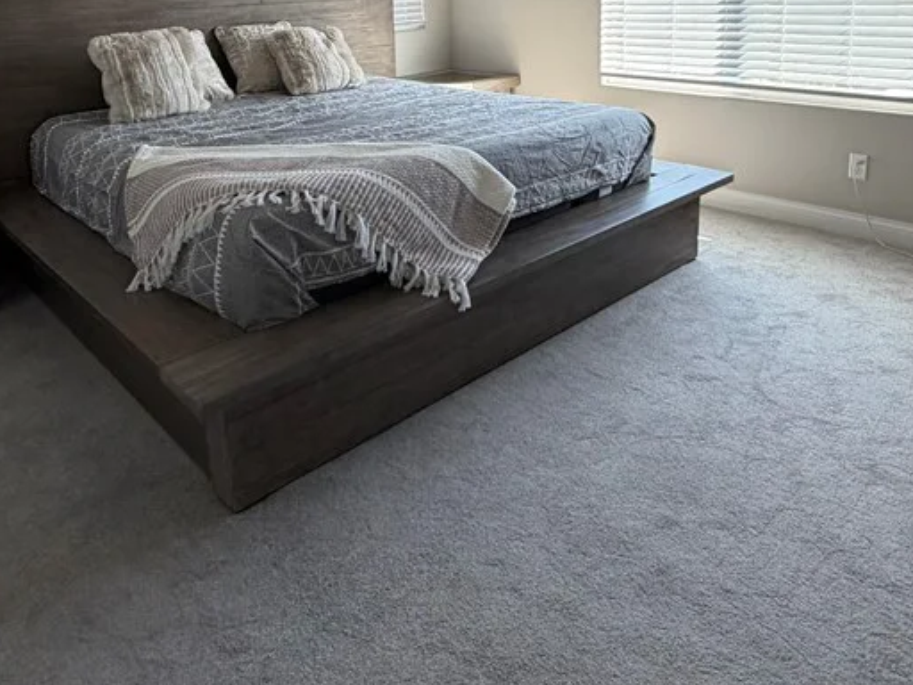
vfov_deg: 46.6
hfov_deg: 63.4
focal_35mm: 28
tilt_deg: -10.8
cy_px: 120
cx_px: 448
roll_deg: +1.8
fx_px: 739
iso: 160
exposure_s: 1/121
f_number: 2.2
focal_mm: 2.22
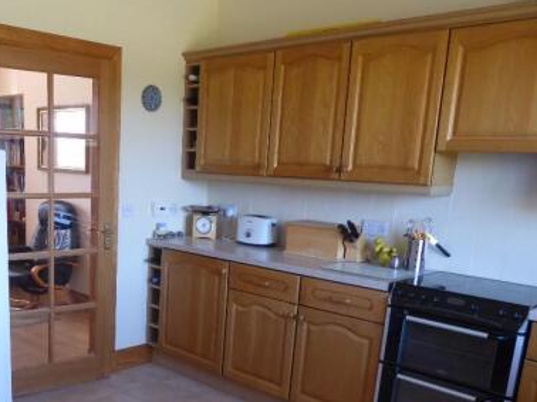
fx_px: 574
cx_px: 157
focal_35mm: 37
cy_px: 305
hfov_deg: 48.8
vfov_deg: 37.6
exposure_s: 1/60
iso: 400
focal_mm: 4.3
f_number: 3.3
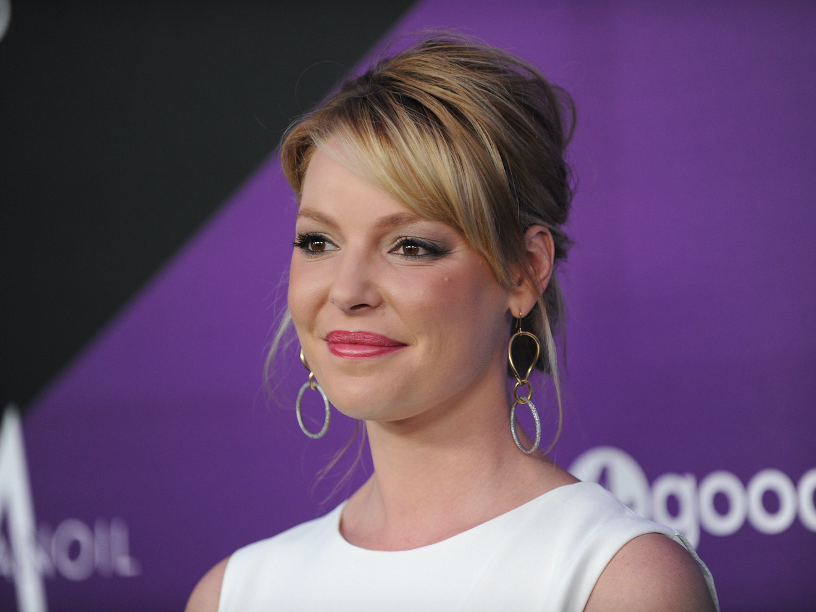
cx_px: 442
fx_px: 5140
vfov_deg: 6.8
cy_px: 305
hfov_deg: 9.1
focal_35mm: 218
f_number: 2.8
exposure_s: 1/320
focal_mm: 200
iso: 2000
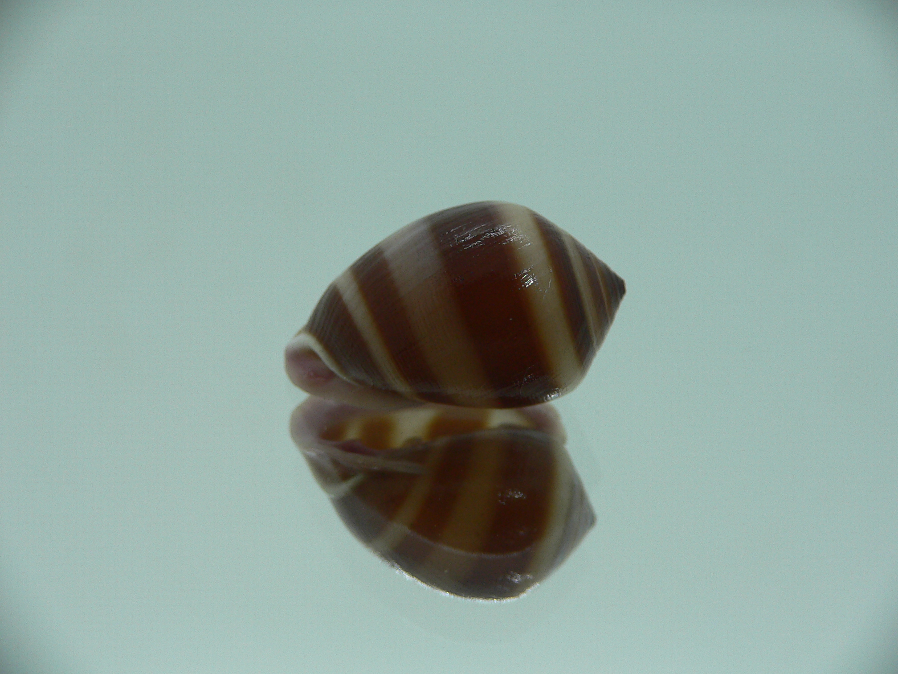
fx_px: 908
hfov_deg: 52.6
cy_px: 337
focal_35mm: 35
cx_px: 449
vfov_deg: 40.7
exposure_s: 1/60
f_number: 2.8
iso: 80
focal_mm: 4.6
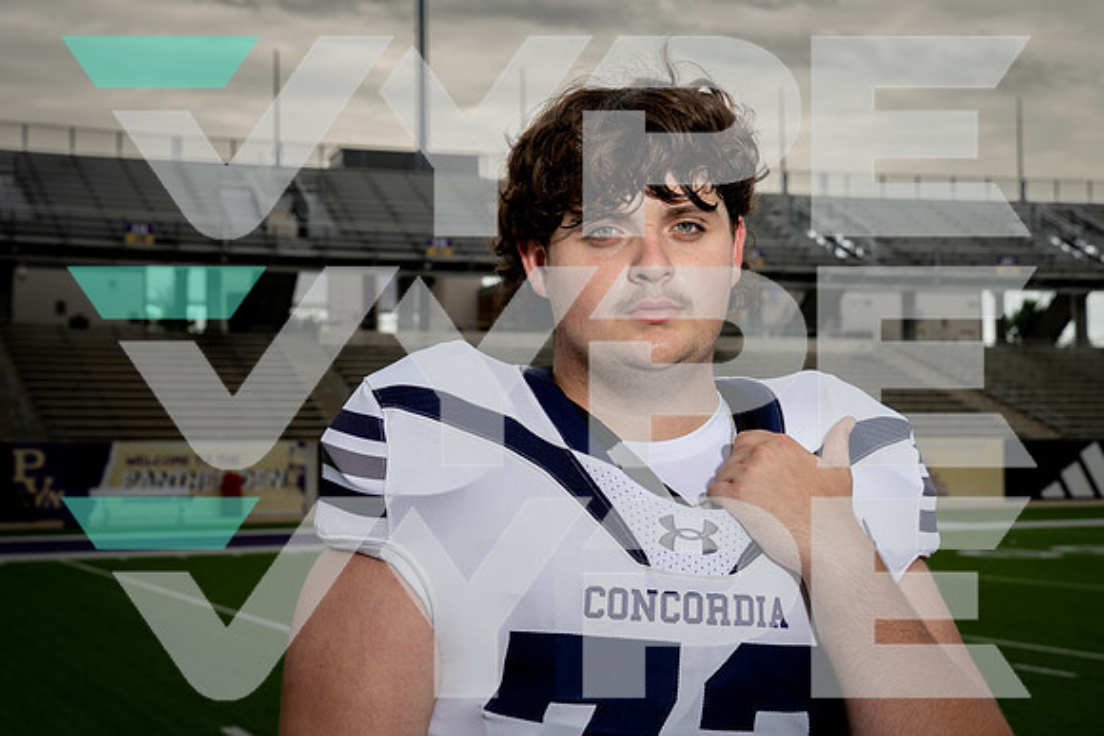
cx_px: 552
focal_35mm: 50
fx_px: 1534
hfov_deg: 39.6
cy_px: 368
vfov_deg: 27.0
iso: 250
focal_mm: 50
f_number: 8
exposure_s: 1/250
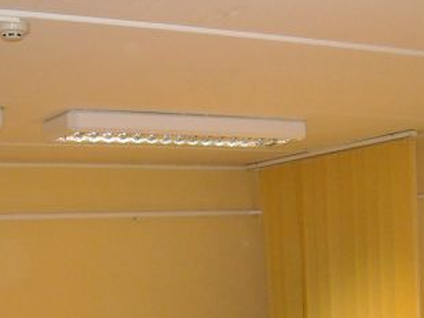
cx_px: 263
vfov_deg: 15.6
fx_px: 1115
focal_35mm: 91
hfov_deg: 21.5
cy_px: 385
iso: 400
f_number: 2.8
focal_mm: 5.7
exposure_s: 1/60
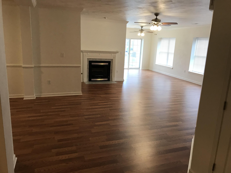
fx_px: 187
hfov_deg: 63.4
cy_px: 86
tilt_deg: -14.5
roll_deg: -2.5
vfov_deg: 49.7
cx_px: 116
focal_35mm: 28
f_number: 1.8
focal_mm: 3.99
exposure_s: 1/30
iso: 25
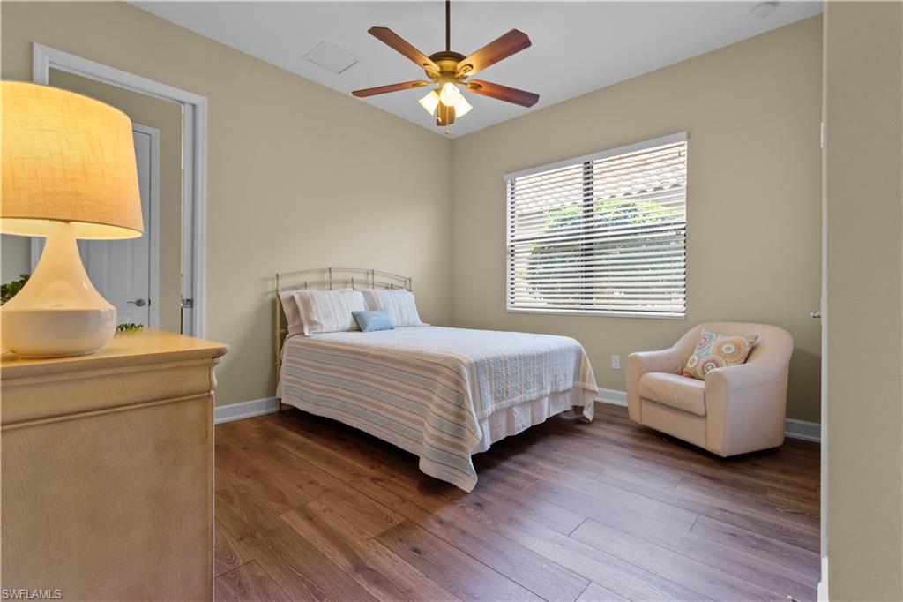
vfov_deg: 77.3
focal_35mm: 15
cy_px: 301
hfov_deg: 100.4
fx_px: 376
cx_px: 452
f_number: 4.5
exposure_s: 1/60
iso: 800
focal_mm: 10
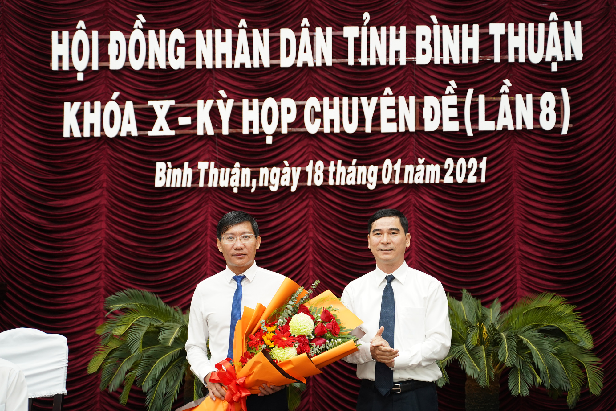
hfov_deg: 36.9
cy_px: 206
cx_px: 308
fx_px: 924
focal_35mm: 54
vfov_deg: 25.1
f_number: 2.8
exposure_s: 1/200
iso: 1000
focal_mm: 54
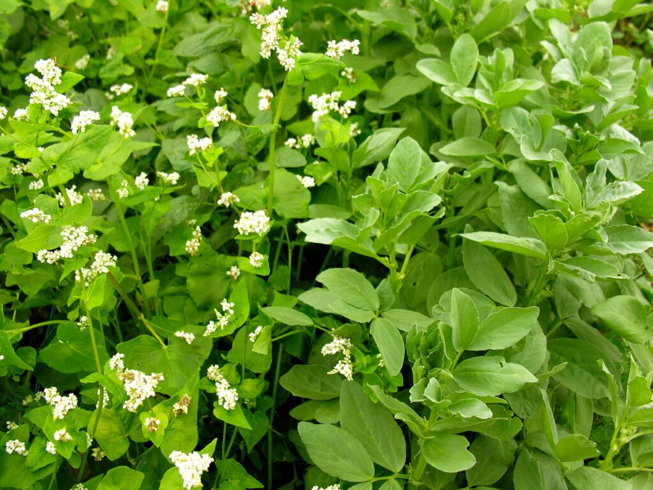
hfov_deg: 41.2
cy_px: 245
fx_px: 868
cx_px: 326
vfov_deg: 31.5
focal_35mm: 46
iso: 50
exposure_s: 1/130
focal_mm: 11.8
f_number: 3
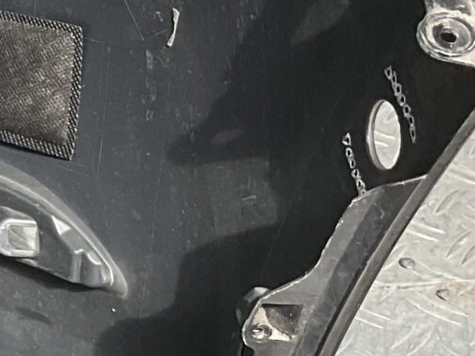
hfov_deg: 11.7
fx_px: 2003
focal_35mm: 146
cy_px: 95
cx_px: -552
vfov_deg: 10.1
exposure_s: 1/273
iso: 16
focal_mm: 3
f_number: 1.8
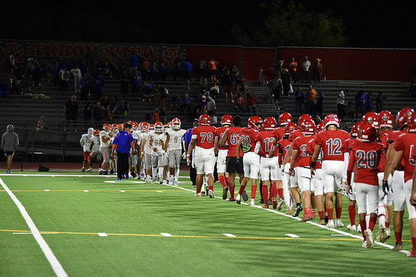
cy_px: 138
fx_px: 1618
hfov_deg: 14.7
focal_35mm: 140
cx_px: 208
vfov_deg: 9.8
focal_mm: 140
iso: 3600
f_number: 2.8
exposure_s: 1/500
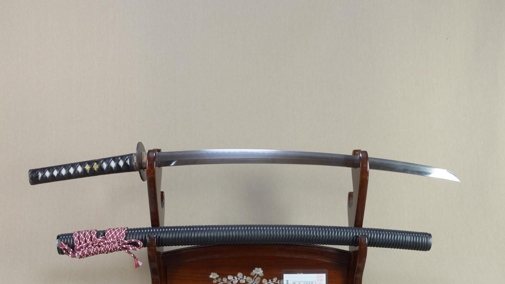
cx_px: 253
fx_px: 429
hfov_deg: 61.0
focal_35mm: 32
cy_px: 171
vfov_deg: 36.5
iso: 400
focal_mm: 20
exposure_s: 1/1.6
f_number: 11
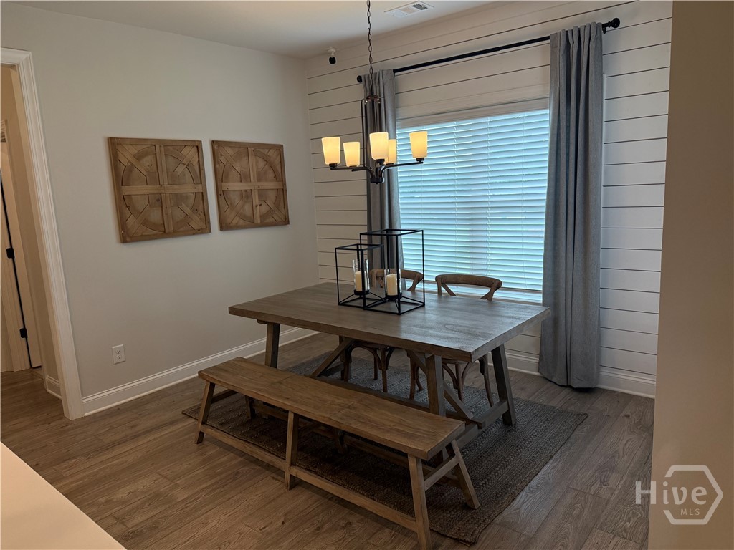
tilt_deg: -9.5
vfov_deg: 56.8
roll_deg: +2.2
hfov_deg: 71.6
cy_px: 275
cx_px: 367
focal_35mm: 24
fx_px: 509
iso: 200
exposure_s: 1/232
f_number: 1.78
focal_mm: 6.76
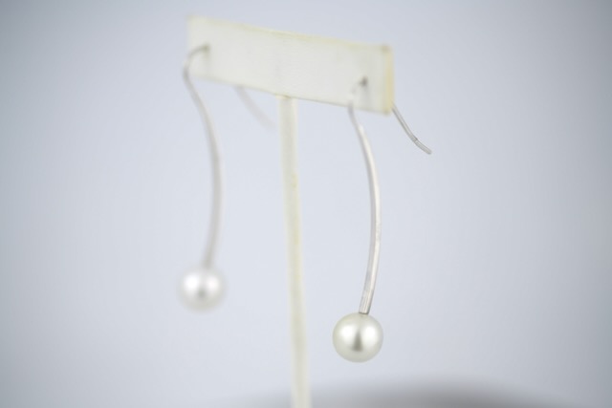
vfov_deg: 13.0
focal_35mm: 105
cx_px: 306
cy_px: 204
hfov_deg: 19.5
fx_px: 1785
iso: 320
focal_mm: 105
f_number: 2.8
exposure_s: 1/2500
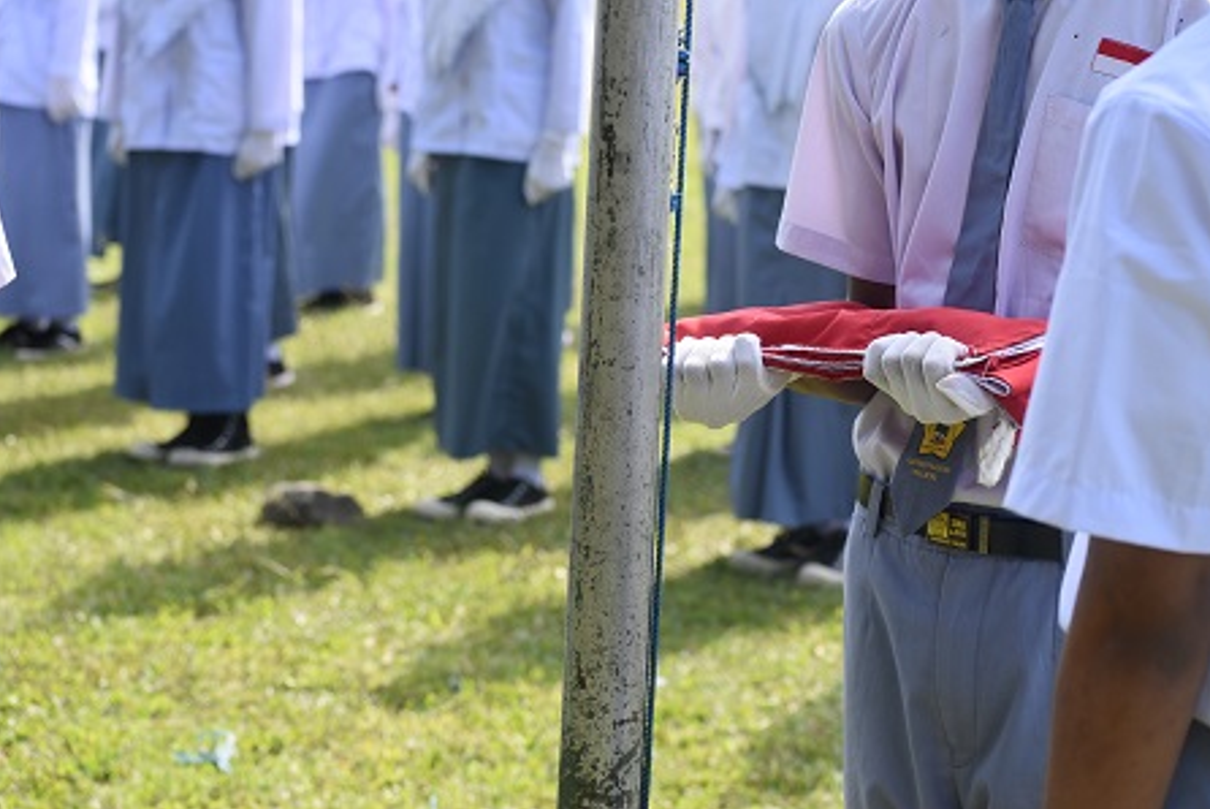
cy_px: 404
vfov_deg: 11.1
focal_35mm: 124
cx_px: 602
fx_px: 4170
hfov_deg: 16.5
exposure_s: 1/500
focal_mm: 82
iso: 400
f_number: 5.6
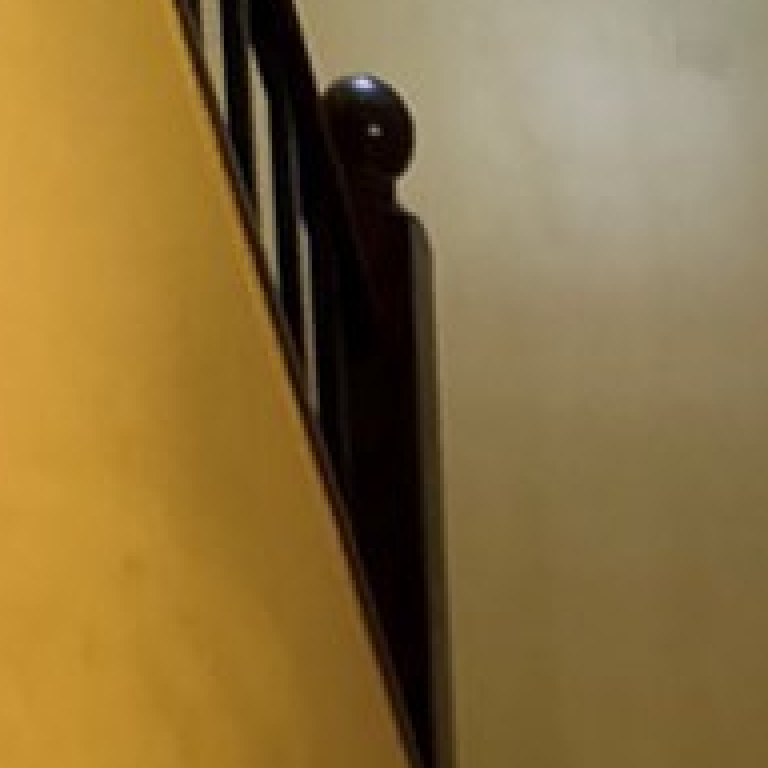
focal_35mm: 113
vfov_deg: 12.3
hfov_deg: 13.7
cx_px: 1416
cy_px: 1828
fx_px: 2836
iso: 500
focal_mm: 6.76
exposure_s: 1/60
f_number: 1.78
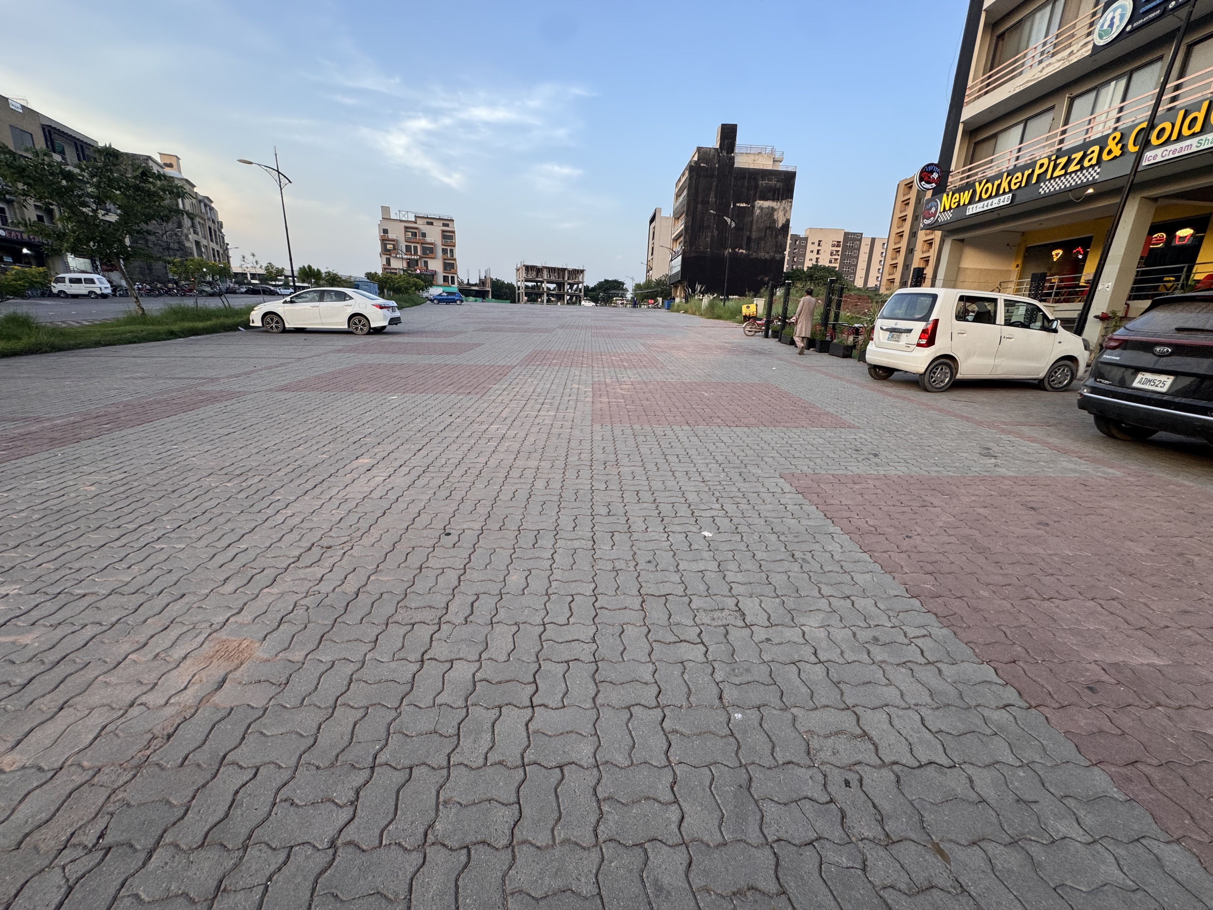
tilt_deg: -15.6
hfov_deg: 102.1
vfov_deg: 85.7
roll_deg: -3.0
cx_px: 606
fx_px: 491
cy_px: 455
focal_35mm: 14
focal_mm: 2.22
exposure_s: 1/99
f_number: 2.2
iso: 100
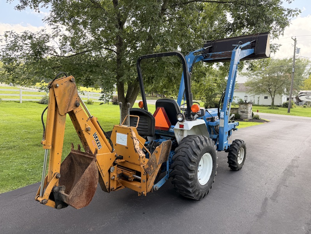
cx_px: 156
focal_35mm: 24
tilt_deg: -0.6
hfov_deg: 71.6
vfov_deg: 56.8
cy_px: 117
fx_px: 216
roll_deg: -3.0
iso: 100
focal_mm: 6.76
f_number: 1.78
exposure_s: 1/677
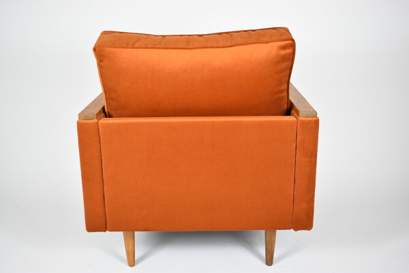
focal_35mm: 44
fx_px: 495
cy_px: 136
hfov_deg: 44.9
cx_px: 204
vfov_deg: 30.9
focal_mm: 29
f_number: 4.2
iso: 1600
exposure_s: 1/125
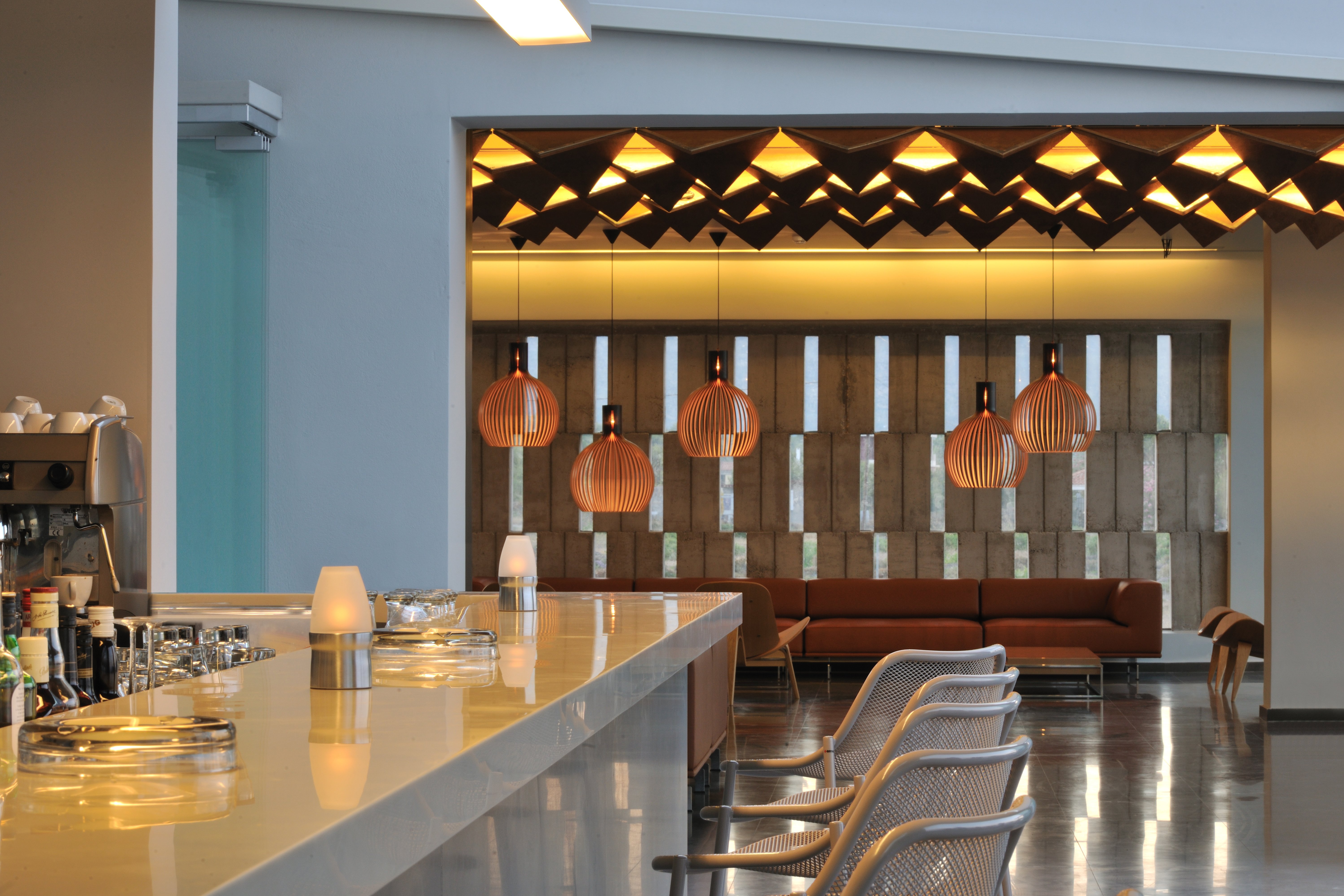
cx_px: 679
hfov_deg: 22.4
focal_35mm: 91
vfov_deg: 15.0
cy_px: 446
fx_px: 3397
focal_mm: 90
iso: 160
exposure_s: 1.3
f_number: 22
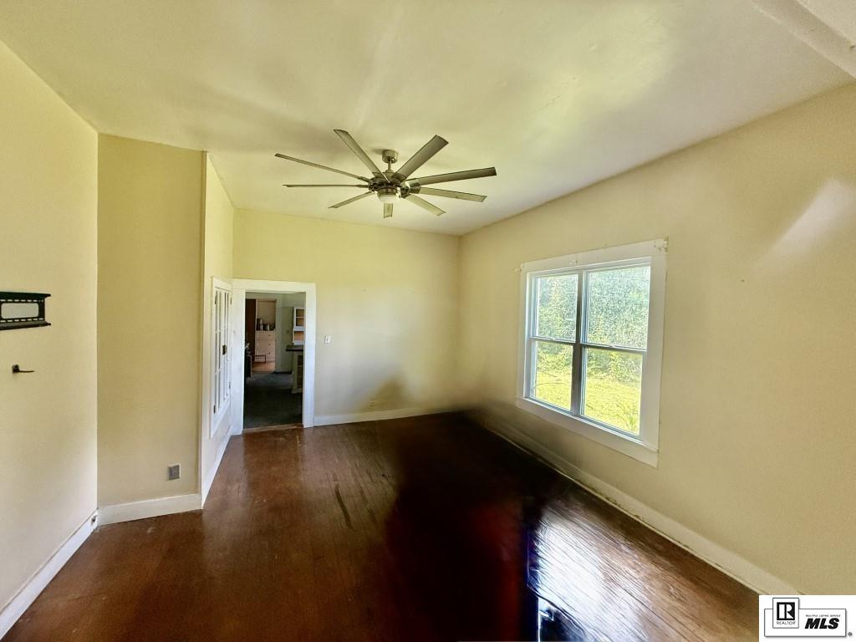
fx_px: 346
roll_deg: -1.4
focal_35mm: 14
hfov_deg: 102.1
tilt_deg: -0.6
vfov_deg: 85.7
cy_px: 321
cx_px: 428
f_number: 2.2
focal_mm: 2.22
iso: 320
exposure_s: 1/99
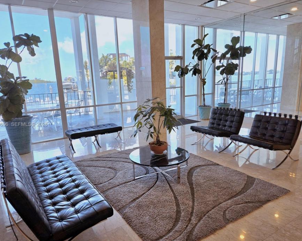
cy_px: 125
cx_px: 150
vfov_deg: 56.8
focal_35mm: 25
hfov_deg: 68.1
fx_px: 224
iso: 40
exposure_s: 1/120
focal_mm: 5.4
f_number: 1.8
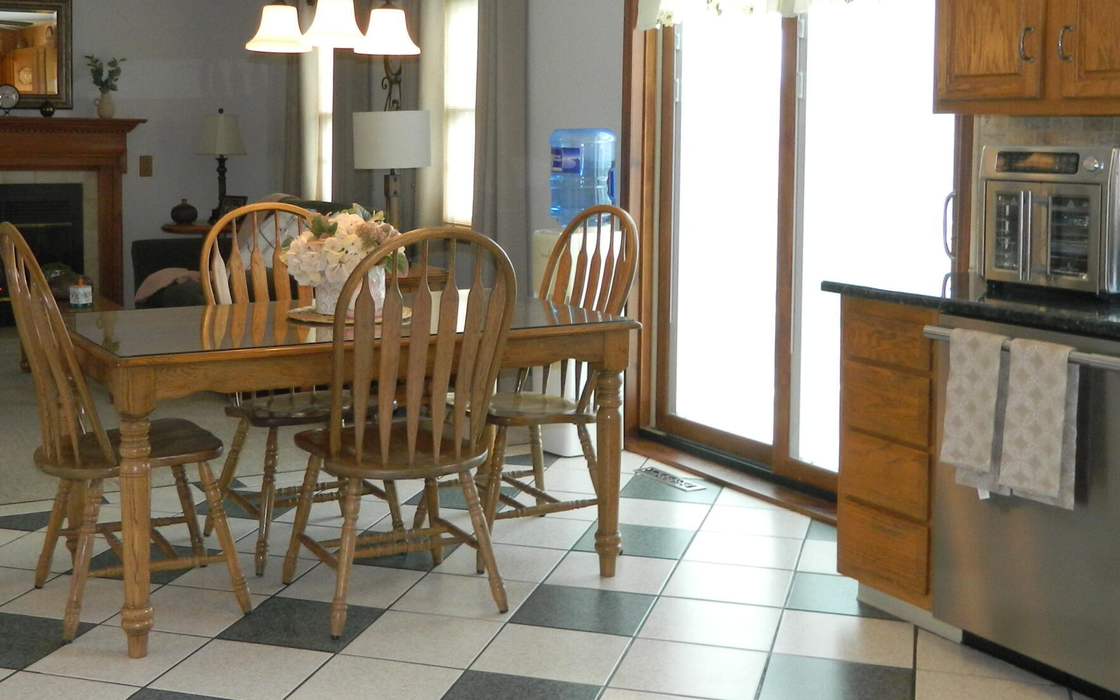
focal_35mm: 45
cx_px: 474
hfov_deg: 44.2
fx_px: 1373
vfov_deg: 28.3
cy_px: 214
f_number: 3.1
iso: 160
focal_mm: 4.5
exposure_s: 1/30
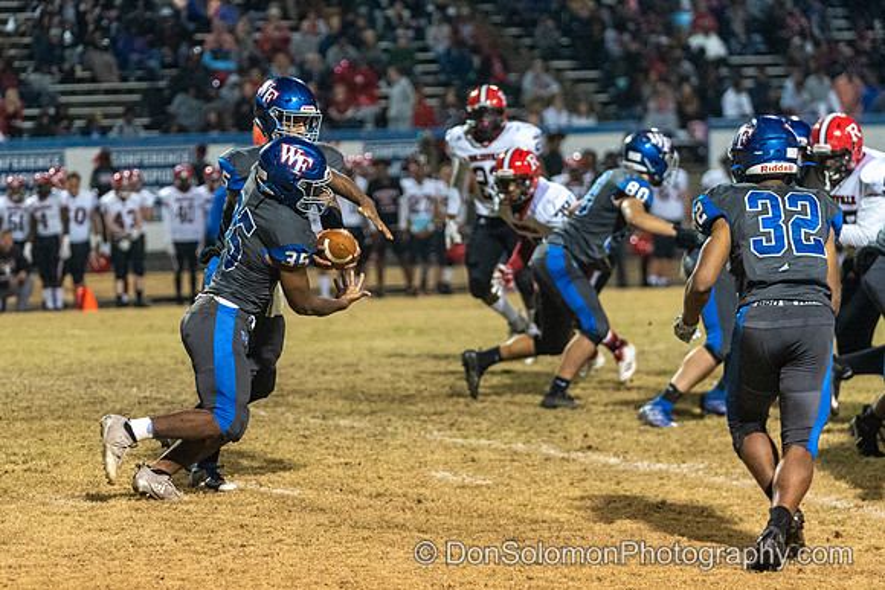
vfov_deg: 7.6
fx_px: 4458
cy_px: 269
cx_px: 320
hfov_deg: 11.3
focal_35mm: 181
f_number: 2.8
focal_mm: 125
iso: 8000
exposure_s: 1/800
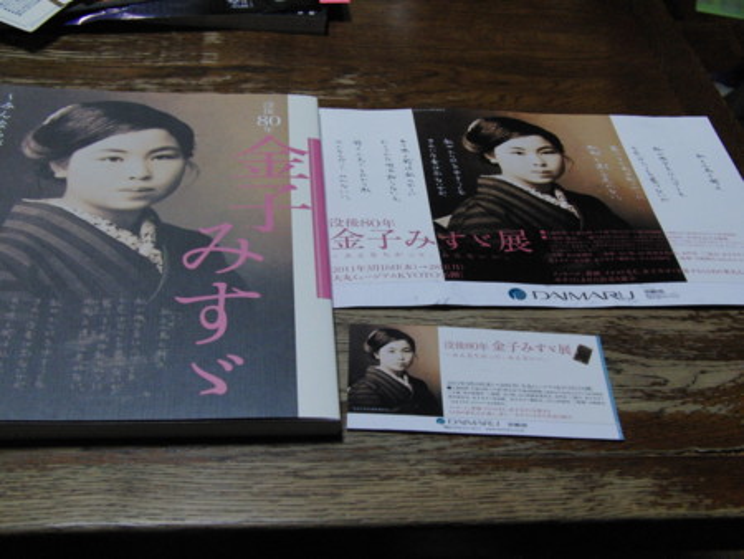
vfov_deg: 29.1
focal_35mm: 50
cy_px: 280
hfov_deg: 38.2
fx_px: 1075
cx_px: 372
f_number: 2.8
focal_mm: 10
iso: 400
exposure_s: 1/80
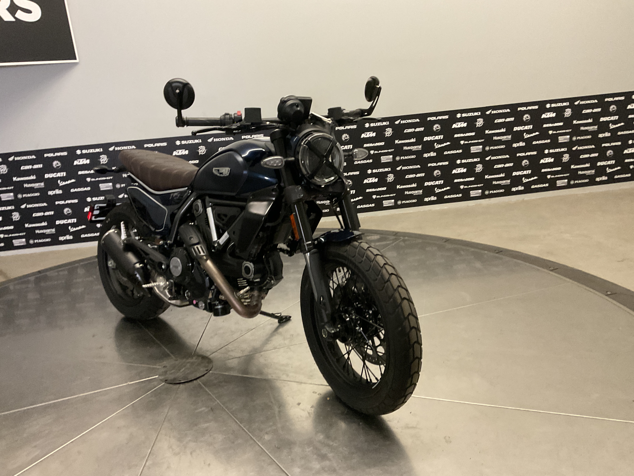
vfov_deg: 48.2
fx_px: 531
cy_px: 238
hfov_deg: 61.7
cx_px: 317
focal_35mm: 29
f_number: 1.8
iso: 250
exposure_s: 1/60
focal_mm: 3
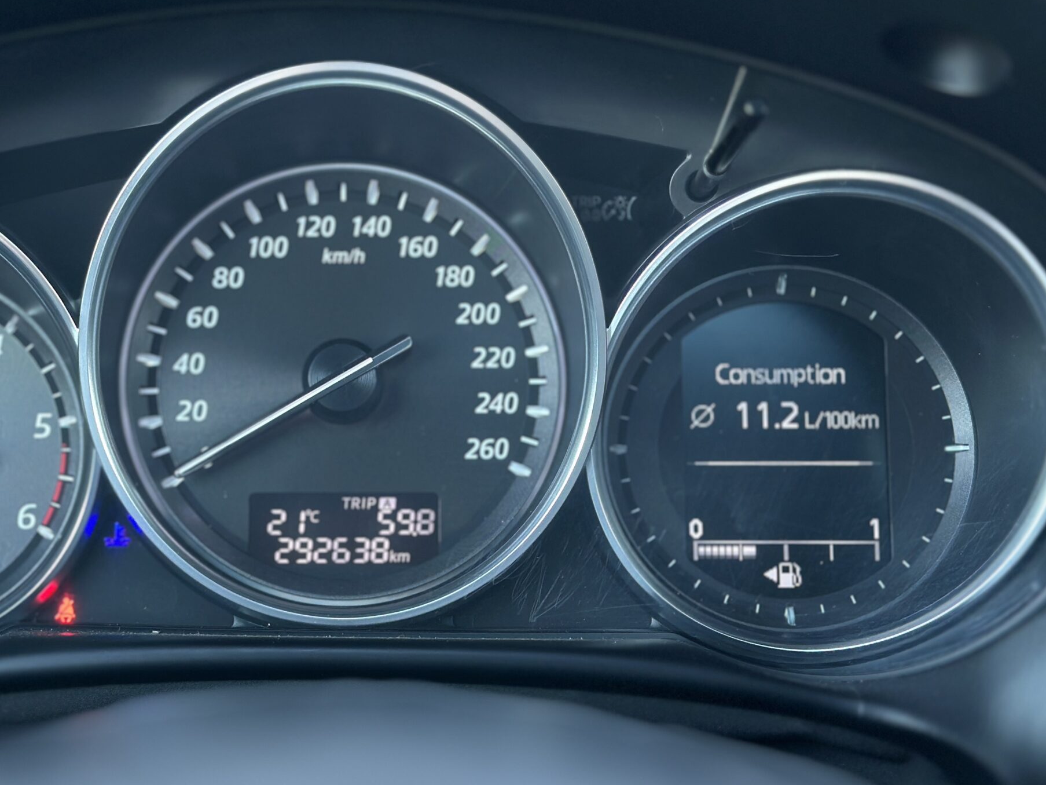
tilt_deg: -15.7
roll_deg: -0.1
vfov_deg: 21.6
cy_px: 400
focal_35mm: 68
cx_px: 333
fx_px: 2055
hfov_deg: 28.3
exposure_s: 1/60
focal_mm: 6.86
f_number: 1.78
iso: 125
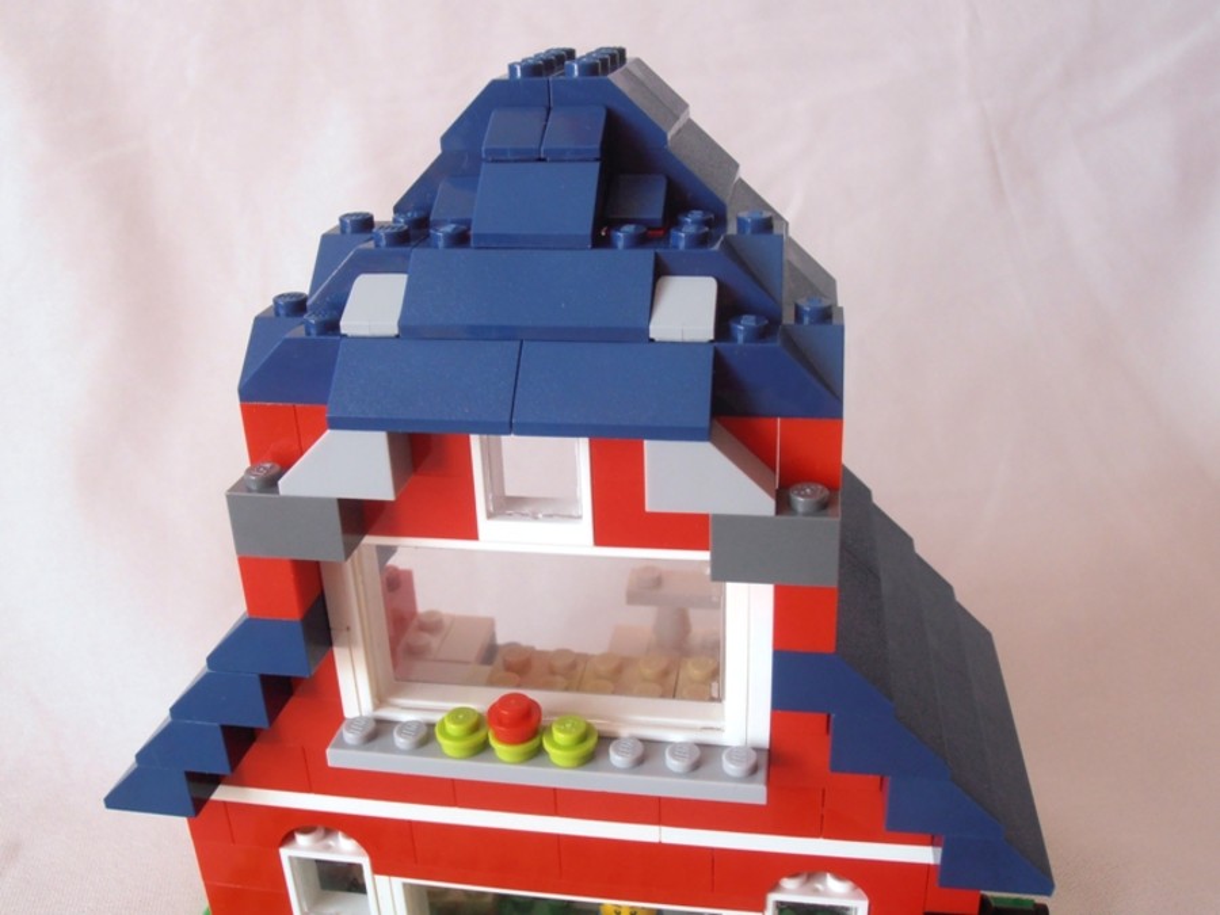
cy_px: 458
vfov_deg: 38.7
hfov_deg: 50.1
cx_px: 610
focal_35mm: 37
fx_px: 1304
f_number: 3.9
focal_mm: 6.61
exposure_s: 1/25
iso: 125
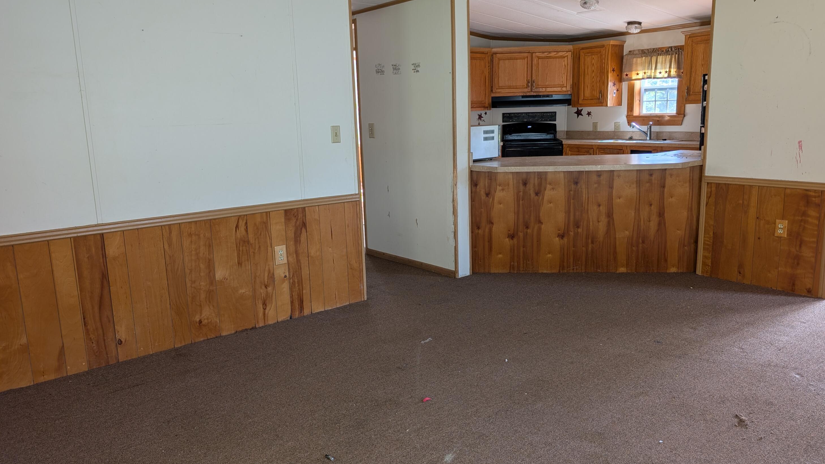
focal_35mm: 27
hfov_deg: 69.8
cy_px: 239
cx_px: 425
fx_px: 591
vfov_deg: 42.9
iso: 19
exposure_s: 1/86.1
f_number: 1.68
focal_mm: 6.9
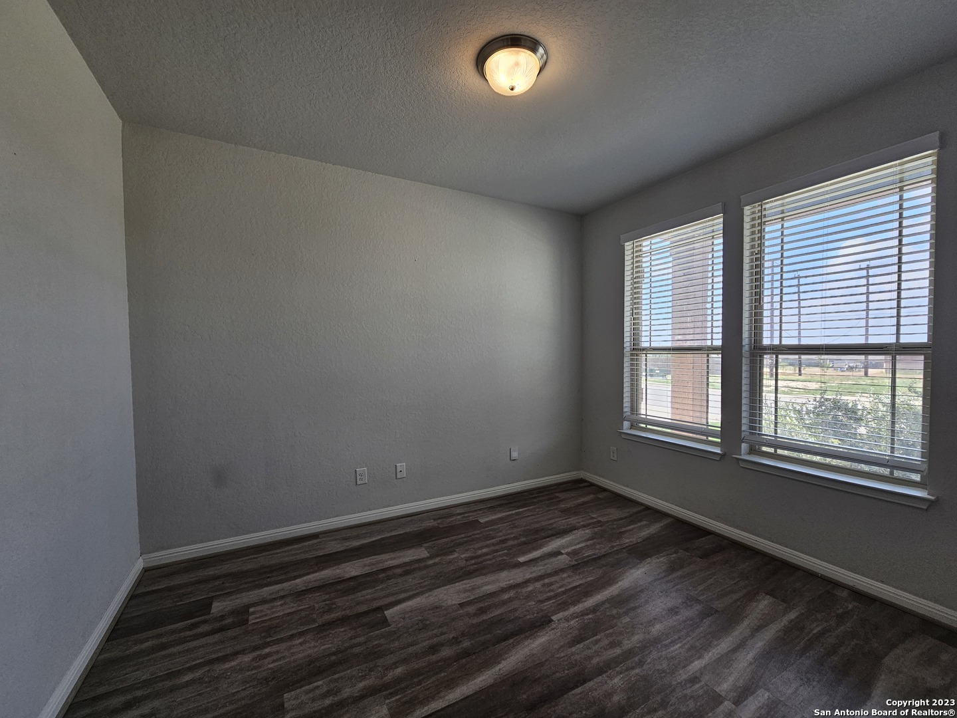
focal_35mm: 13
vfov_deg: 89.9
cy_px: 359
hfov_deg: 106.2
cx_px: 478
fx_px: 359
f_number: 2.2
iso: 50
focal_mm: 2.2
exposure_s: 1/120
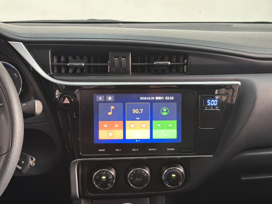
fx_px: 377
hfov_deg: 39.7
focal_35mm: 48
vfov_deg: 30.3
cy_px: 102
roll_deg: -0.4
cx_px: 136
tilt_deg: -17.5
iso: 320
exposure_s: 1/33
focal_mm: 6.86
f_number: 1.78
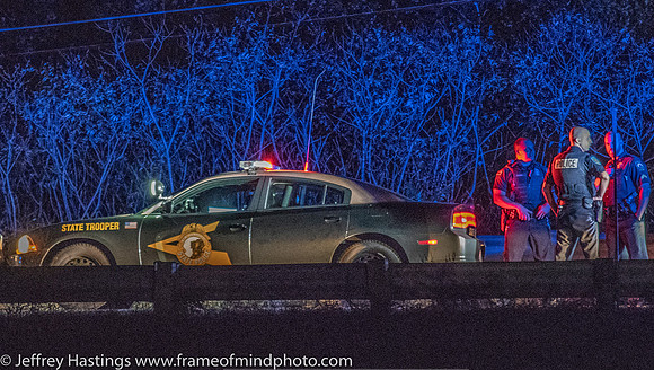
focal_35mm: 340
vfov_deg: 3.6
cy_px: 193
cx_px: 257
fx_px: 5898
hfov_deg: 6.3
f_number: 5.3
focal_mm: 175
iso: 16000
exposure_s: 1/25
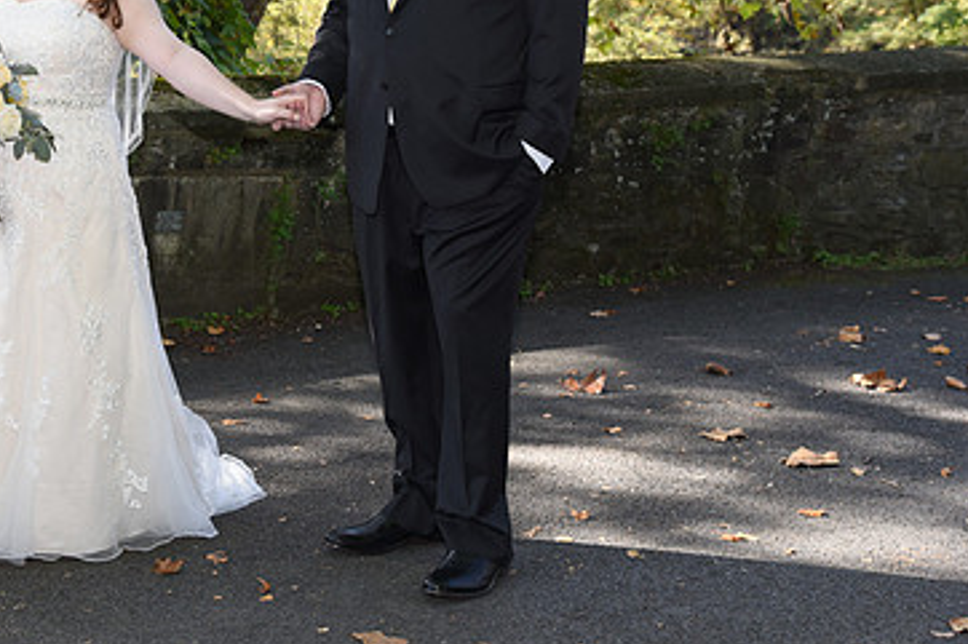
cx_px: 198
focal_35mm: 77
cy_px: 146
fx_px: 2069
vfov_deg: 17.6
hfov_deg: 25.9
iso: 640
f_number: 5.6
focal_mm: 48
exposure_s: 1/200
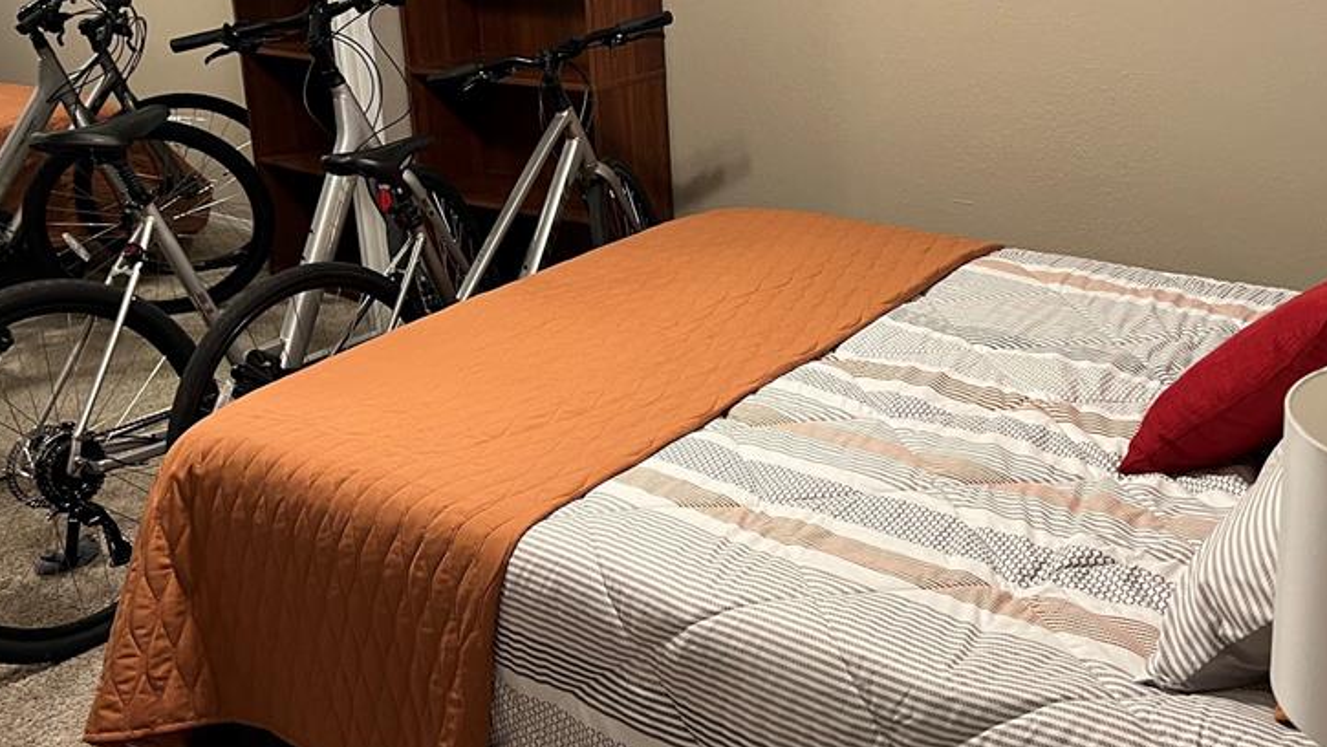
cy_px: 262
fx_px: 1408
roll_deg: +1.5
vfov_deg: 29.5
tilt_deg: -17.5
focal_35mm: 40
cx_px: 749
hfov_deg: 50.3
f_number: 1.5
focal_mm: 5.7
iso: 160
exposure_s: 1/60
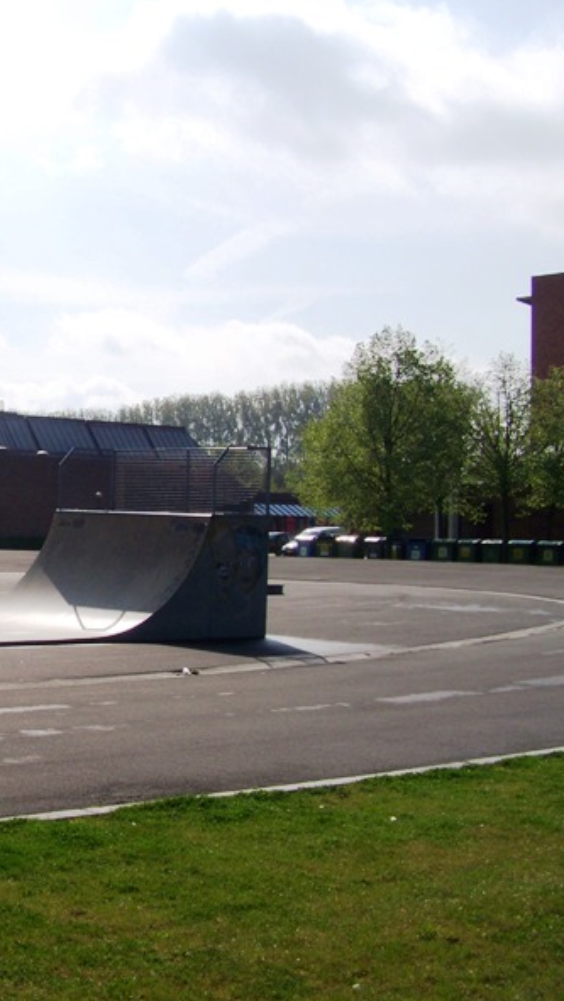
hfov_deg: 20.4
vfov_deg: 37.2
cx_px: -61
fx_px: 1487
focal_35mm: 56
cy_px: 496
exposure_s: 1/500
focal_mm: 6.3
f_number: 5.6
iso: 64
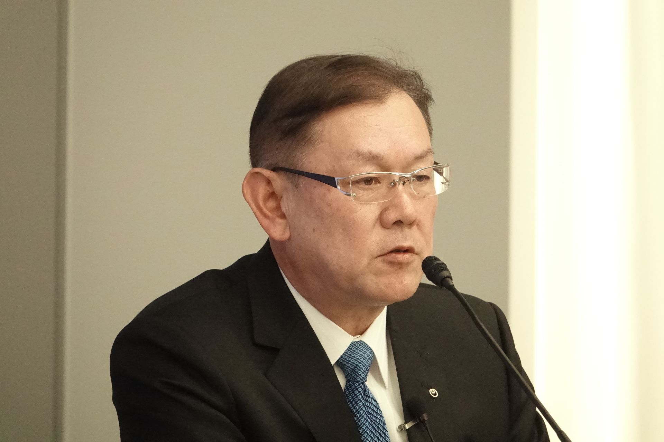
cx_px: 332
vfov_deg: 3.0
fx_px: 8447
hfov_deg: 4.5
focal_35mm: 458
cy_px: 221
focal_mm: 167.98
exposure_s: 1/1000
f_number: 4
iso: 6400
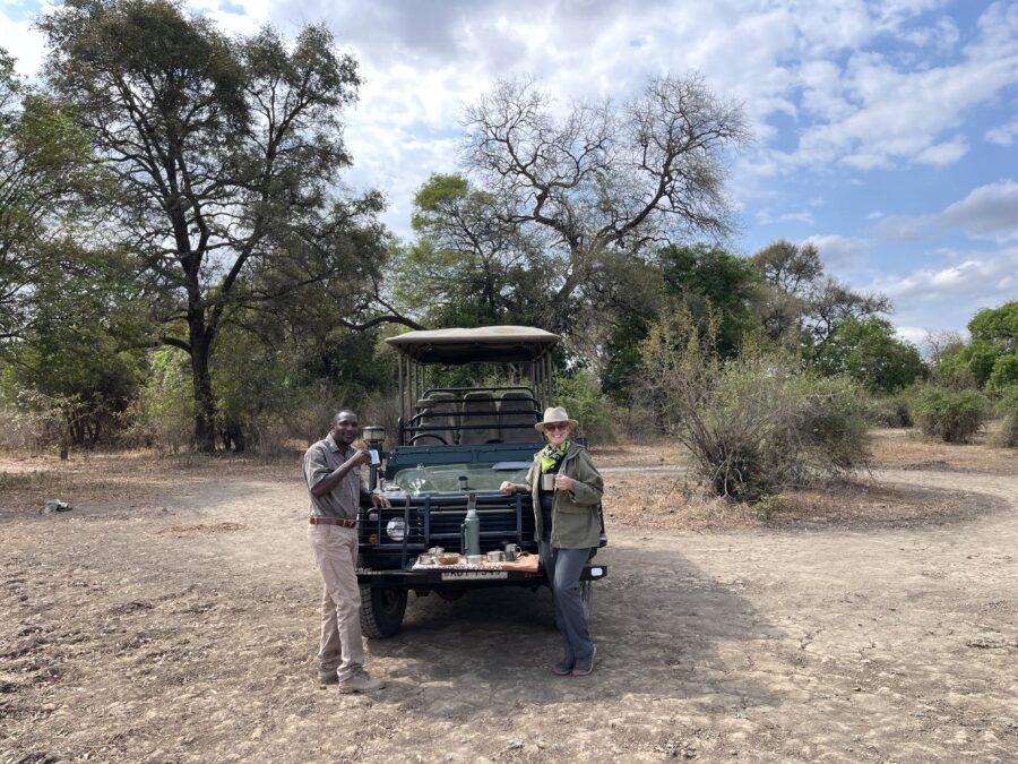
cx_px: 509
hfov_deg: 69.4
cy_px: 382
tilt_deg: +1.8
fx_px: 735
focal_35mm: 25
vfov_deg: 54.9
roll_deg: +1.2
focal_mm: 5.1
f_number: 1.6
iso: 32
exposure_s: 1/1140
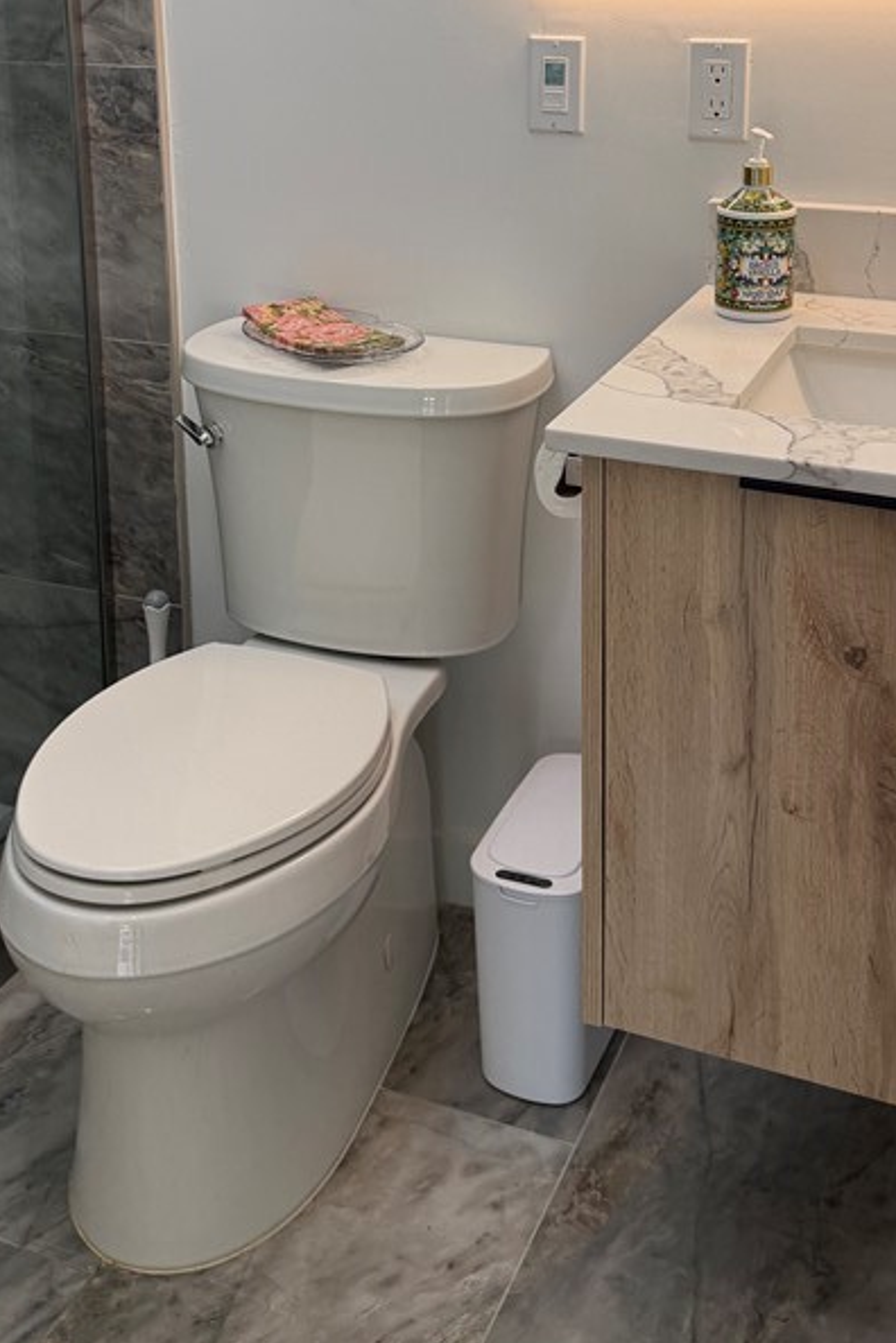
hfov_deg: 31.2
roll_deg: +0.0
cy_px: 246
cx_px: 428
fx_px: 1605
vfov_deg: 43.1
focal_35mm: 43
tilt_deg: -12.4
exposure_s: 1/235
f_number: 1.78
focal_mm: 6.76
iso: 125
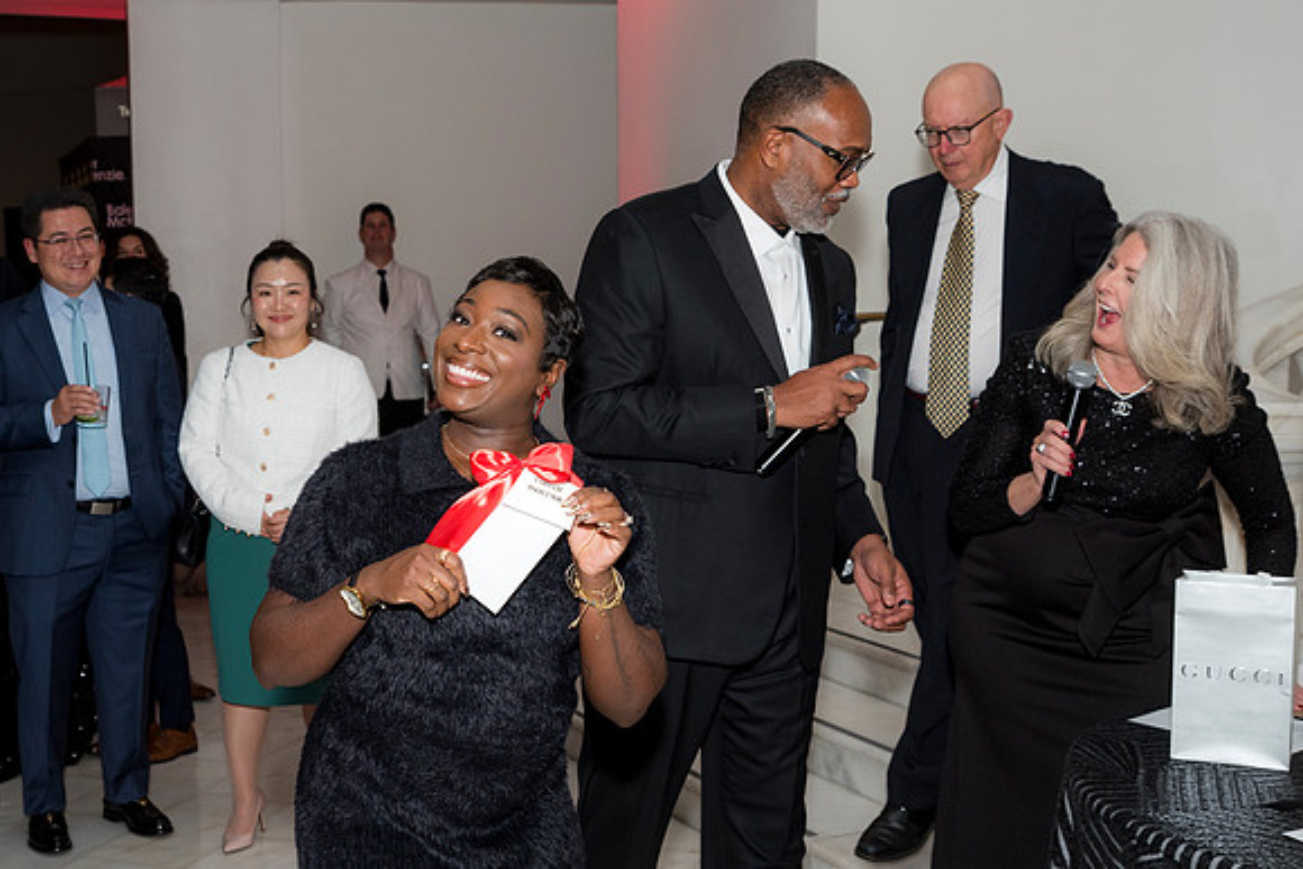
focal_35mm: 51
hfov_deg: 38.5
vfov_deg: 26.5
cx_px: 459
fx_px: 1847
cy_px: 461
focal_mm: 38
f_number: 5
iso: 800
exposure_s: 1/125
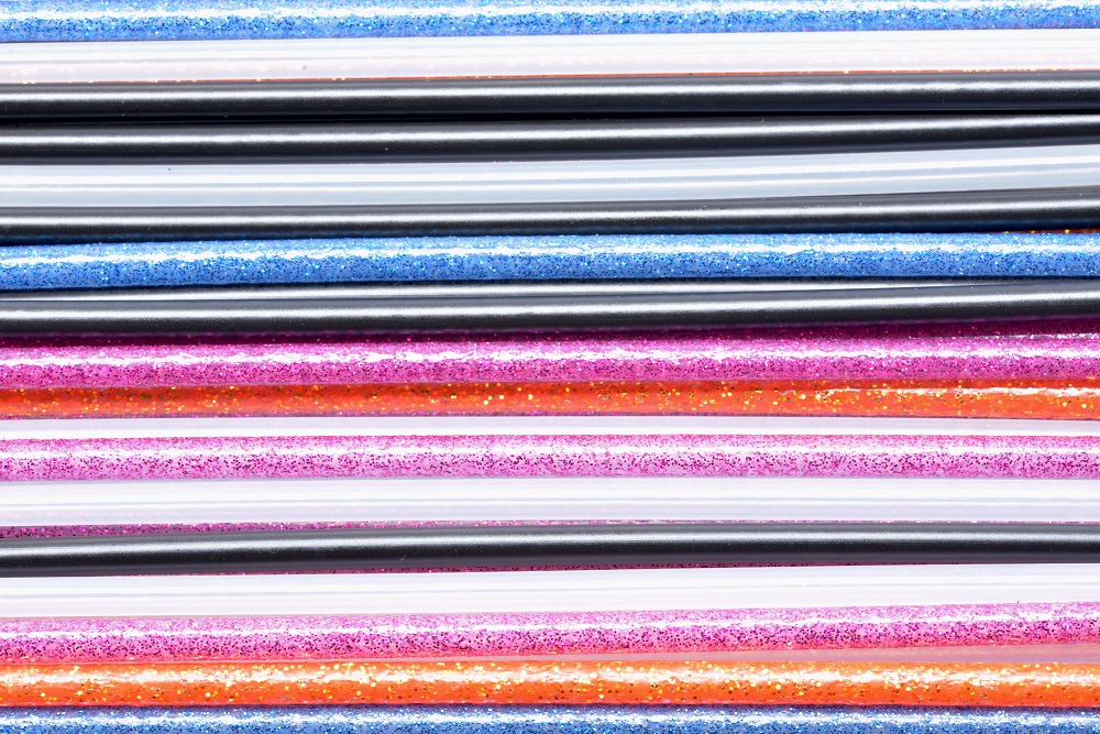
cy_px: 367
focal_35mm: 105
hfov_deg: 19.5
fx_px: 3209
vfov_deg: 13.0
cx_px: 550
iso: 250
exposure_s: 1/1.6
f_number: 18
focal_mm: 105
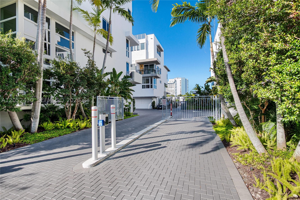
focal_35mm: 16
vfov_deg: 73.7
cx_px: 150
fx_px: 133
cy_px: 100
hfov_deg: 96.7
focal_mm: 8
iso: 100
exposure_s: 1/320
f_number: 5.6
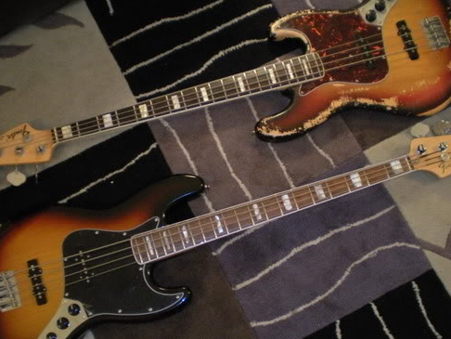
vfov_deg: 29.1
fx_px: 652
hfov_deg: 38.2
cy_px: 172
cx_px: 228
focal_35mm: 50
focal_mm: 6.3
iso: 400
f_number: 3.1
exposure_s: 1/5.2
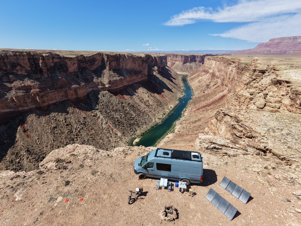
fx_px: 139
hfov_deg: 94.5
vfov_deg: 78.1
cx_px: 150
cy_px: 113
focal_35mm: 16
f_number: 2.2
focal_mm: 3.05
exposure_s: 1/2000
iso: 200
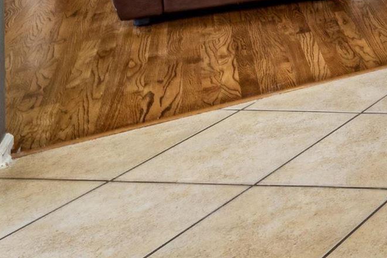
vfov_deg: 16.8
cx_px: 838
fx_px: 699
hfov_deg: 17.3
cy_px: -228
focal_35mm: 65
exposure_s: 1/6
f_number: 13
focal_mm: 14
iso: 400
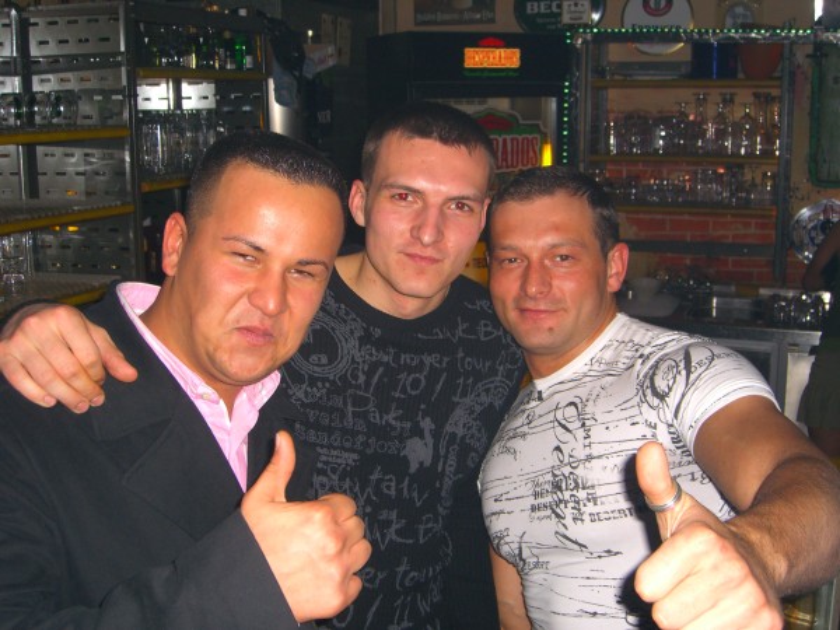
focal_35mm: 46
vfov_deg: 31.5
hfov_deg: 41.2
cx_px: 420
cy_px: 315
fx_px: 1116
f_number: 3.1
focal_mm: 9.5
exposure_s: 1/60
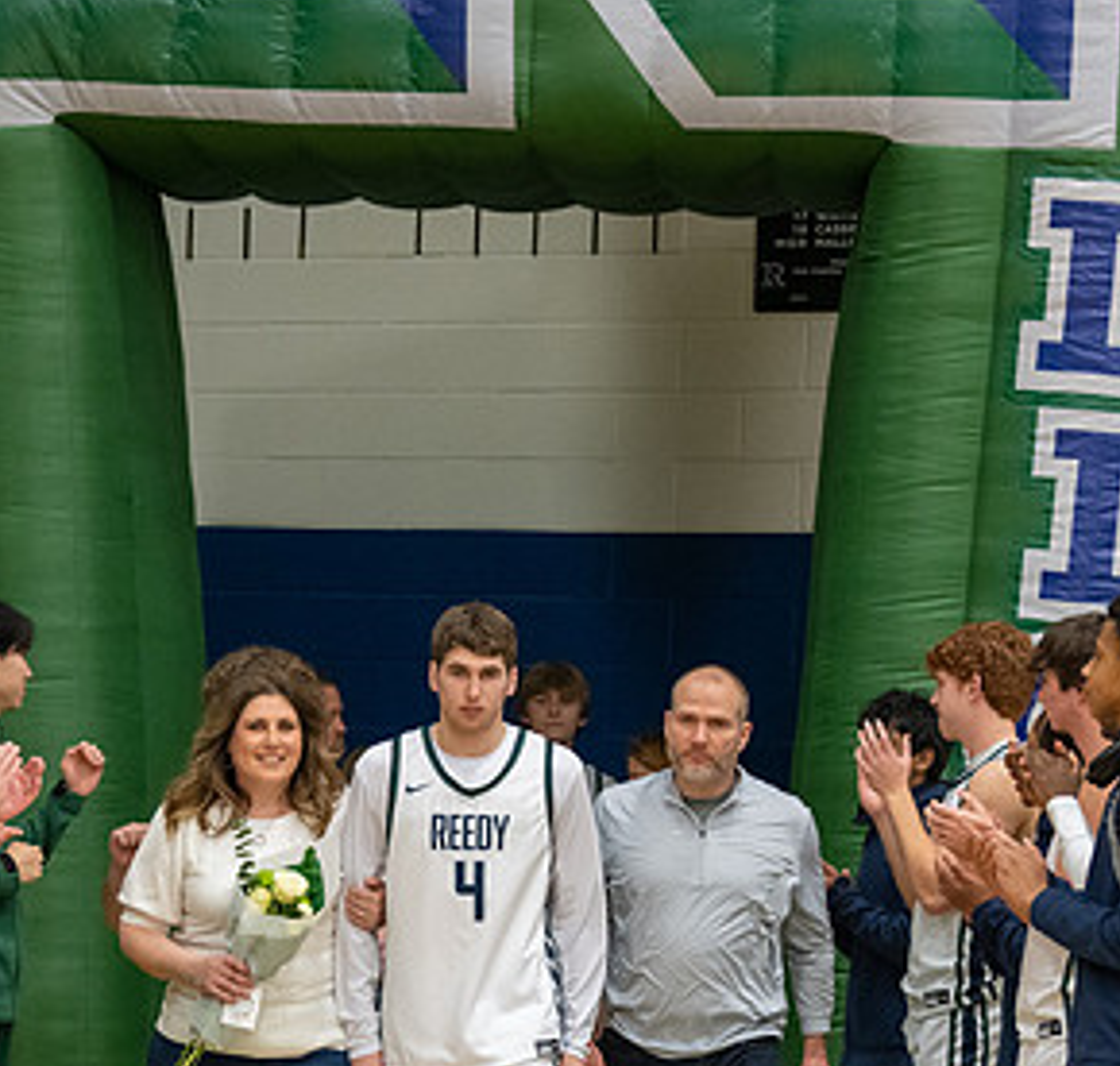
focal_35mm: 159
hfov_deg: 11.3
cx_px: 446
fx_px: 5682
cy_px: 954
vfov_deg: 10.7
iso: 5000
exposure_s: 1/320
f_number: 2.8
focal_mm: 70
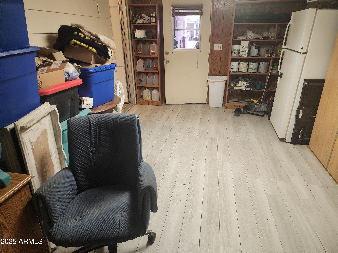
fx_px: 225
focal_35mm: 23
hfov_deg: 73.9
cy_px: 126
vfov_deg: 58.9
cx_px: 169
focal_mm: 6.4
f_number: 1.8
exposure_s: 1/120
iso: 500
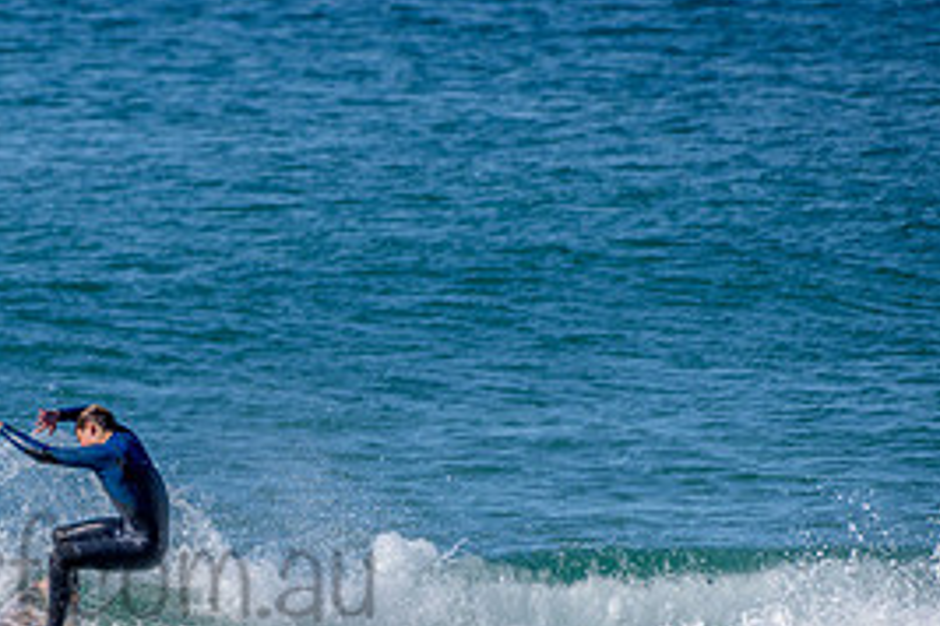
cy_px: 536
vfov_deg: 1.3
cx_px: 4
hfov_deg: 1.9
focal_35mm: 1086
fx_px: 28354
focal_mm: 500
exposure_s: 1/2000
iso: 140
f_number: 5.6
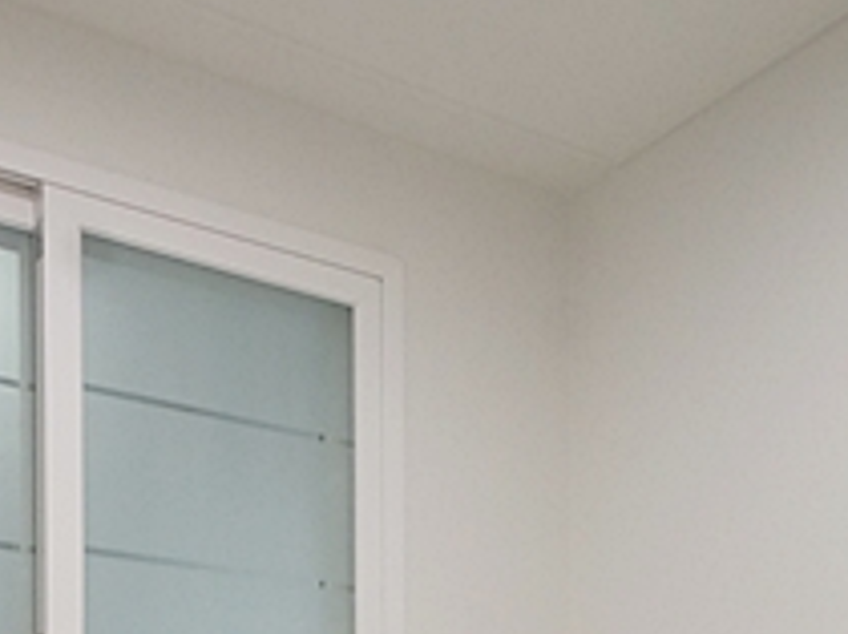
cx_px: 424
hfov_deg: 35.0
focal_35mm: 55
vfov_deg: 22.3
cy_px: 929
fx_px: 1346
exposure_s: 1/30
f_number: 9
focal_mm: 10
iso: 800
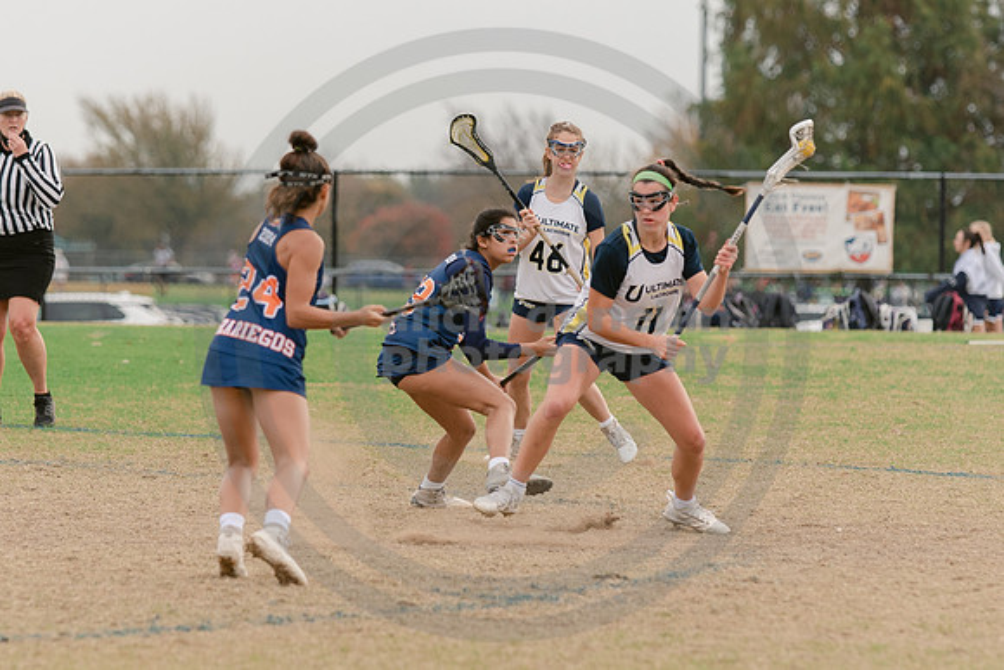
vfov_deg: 4.2
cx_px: 467
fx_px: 9225
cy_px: 344
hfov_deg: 6.2
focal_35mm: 331
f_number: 3
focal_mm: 155
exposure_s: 1/1250
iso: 250
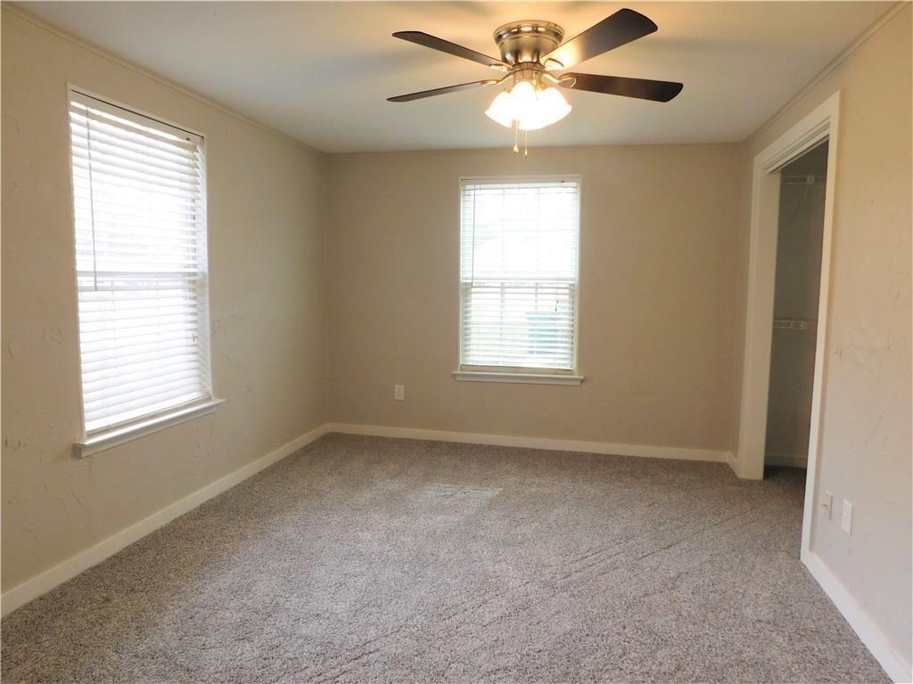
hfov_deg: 73.9
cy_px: 342
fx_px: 607
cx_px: 456
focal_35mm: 23
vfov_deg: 58.9
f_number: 3
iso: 125
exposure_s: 1/50
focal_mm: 4
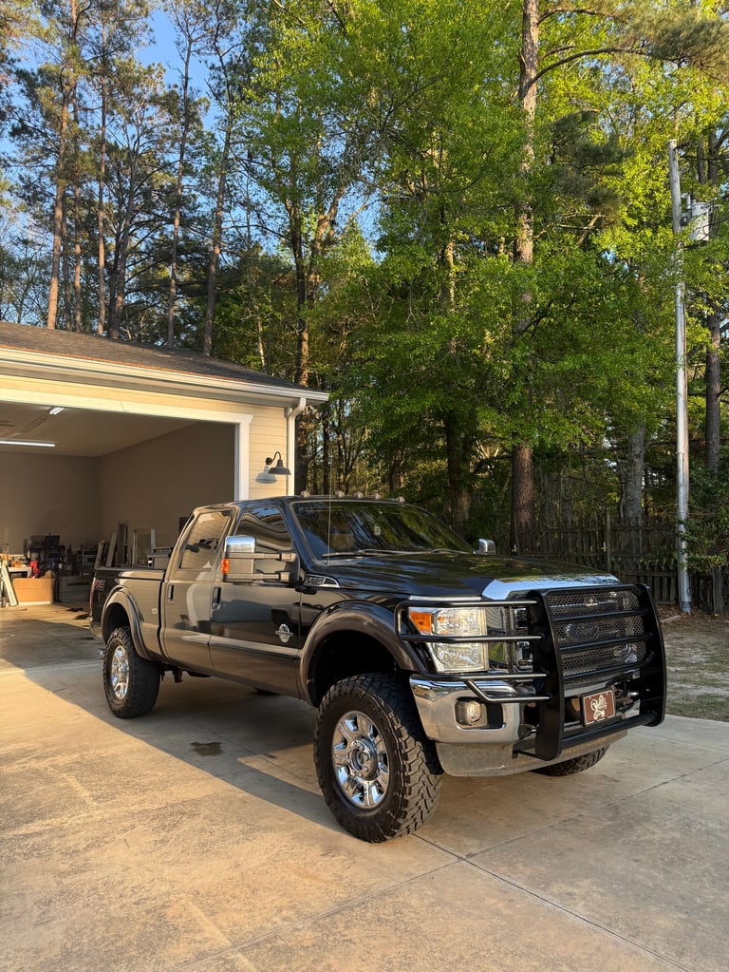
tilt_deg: +3.2
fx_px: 673
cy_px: 486
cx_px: 364
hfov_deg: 56.8
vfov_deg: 71.6
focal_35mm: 24
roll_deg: -0.7
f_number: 1.78
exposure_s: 1/715
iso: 100
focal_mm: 6.76
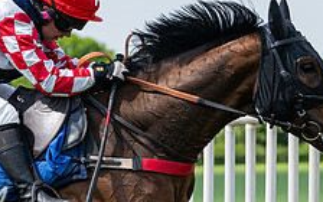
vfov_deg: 4.1
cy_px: 146
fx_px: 2843
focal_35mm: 323
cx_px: 8
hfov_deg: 6.5
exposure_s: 1/5000
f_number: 2.8
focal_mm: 70
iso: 400
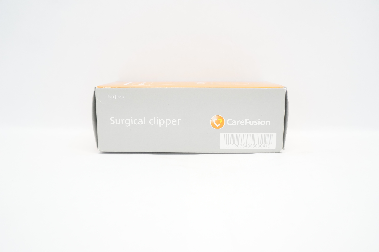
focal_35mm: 27
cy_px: 126
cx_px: 190
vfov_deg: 47.8
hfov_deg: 67.4
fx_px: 284
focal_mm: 18
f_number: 5
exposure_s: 1/80
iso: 800
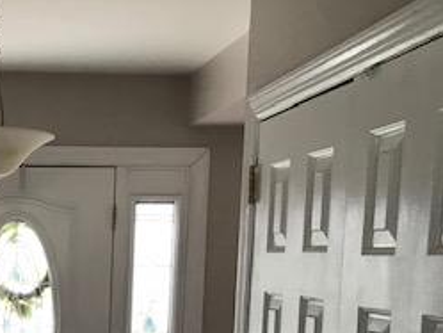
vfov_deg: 19.3
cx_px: 4
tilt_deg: -9.0
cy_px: 395
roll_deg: -0.9
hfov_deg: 25.7
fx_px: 922
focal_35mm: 72
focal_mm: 3.99
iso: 25
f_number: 1.8
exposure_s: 1/30
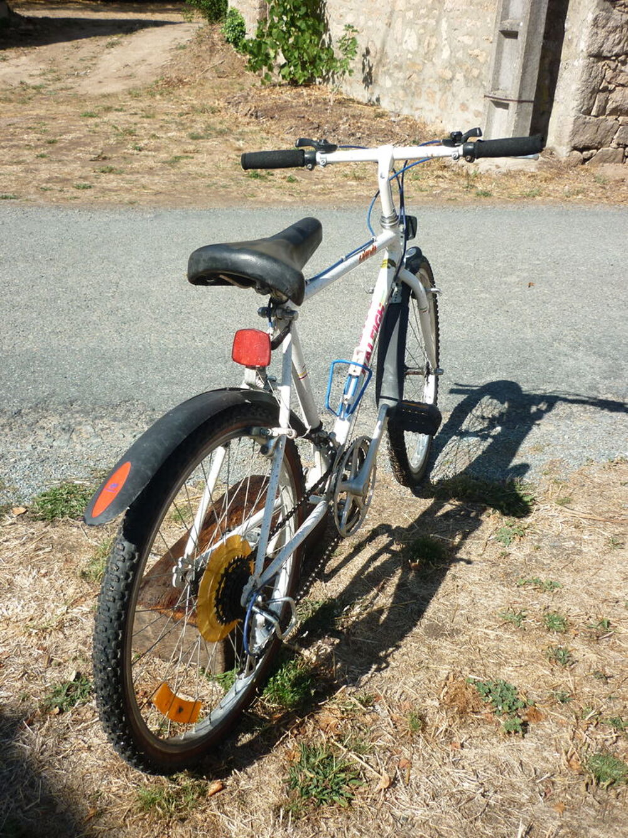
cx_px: 314
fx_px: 798
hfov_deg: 43.0
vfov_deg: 55.3
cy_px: 419
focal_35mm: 33
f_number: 8
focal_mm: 5.5
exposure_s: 1/160
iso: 80
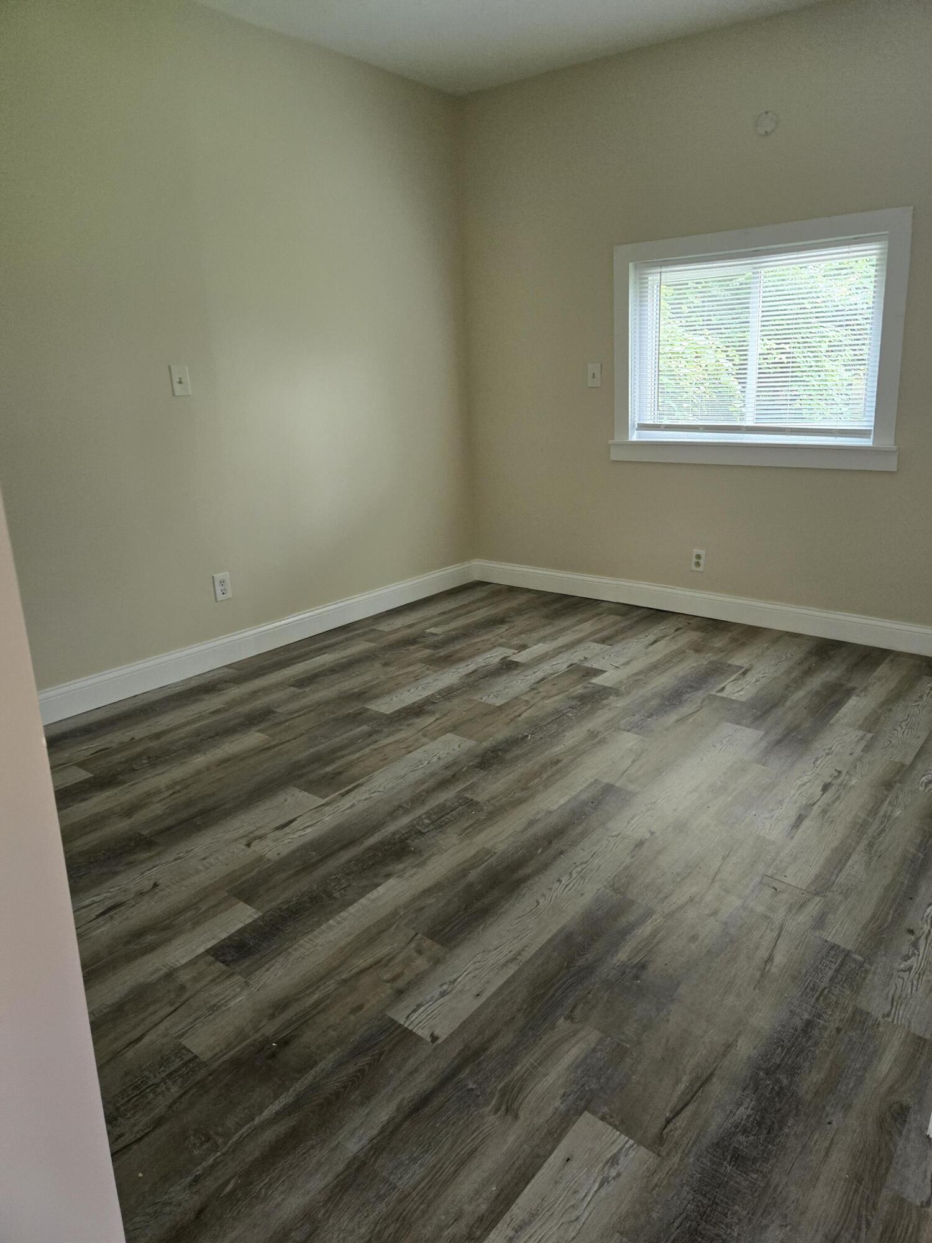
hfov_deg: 58.9
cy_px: 622
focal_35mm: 23
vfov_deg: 73.9
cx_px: 466
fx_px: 826
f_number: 1.8
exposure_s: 1/120
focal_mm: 5.4
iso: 400
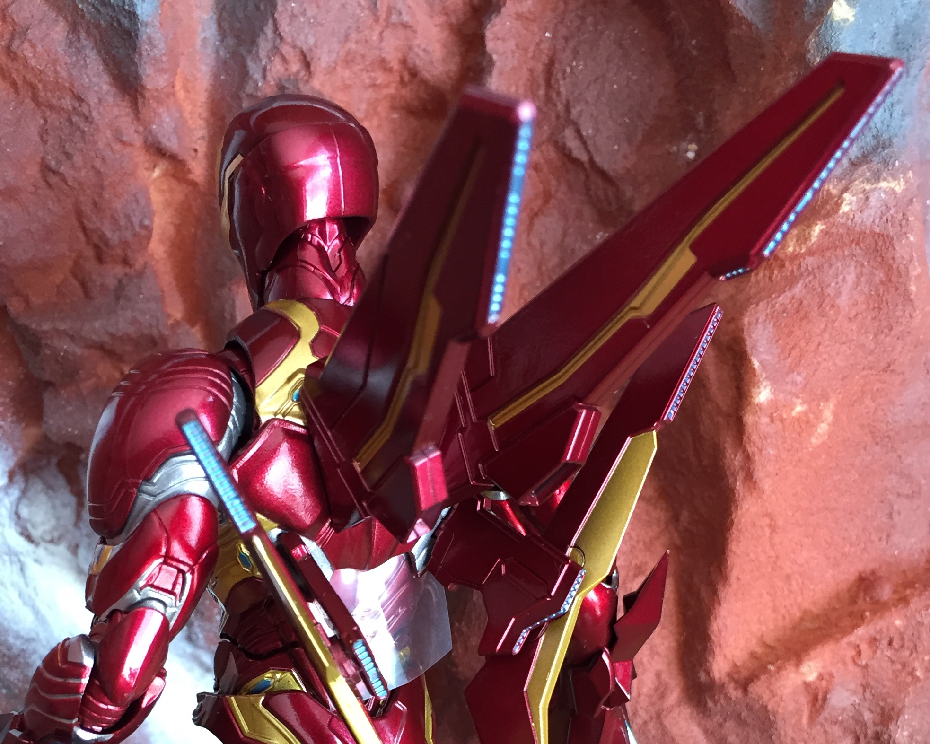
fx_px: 1294
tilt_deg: -26.1
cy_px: 752
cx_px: 409
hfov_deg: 39.5
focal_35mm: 47
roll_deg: +4.2
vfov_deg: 29.8
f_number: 2.2
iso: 64
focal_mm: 4.15
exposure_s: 1/33
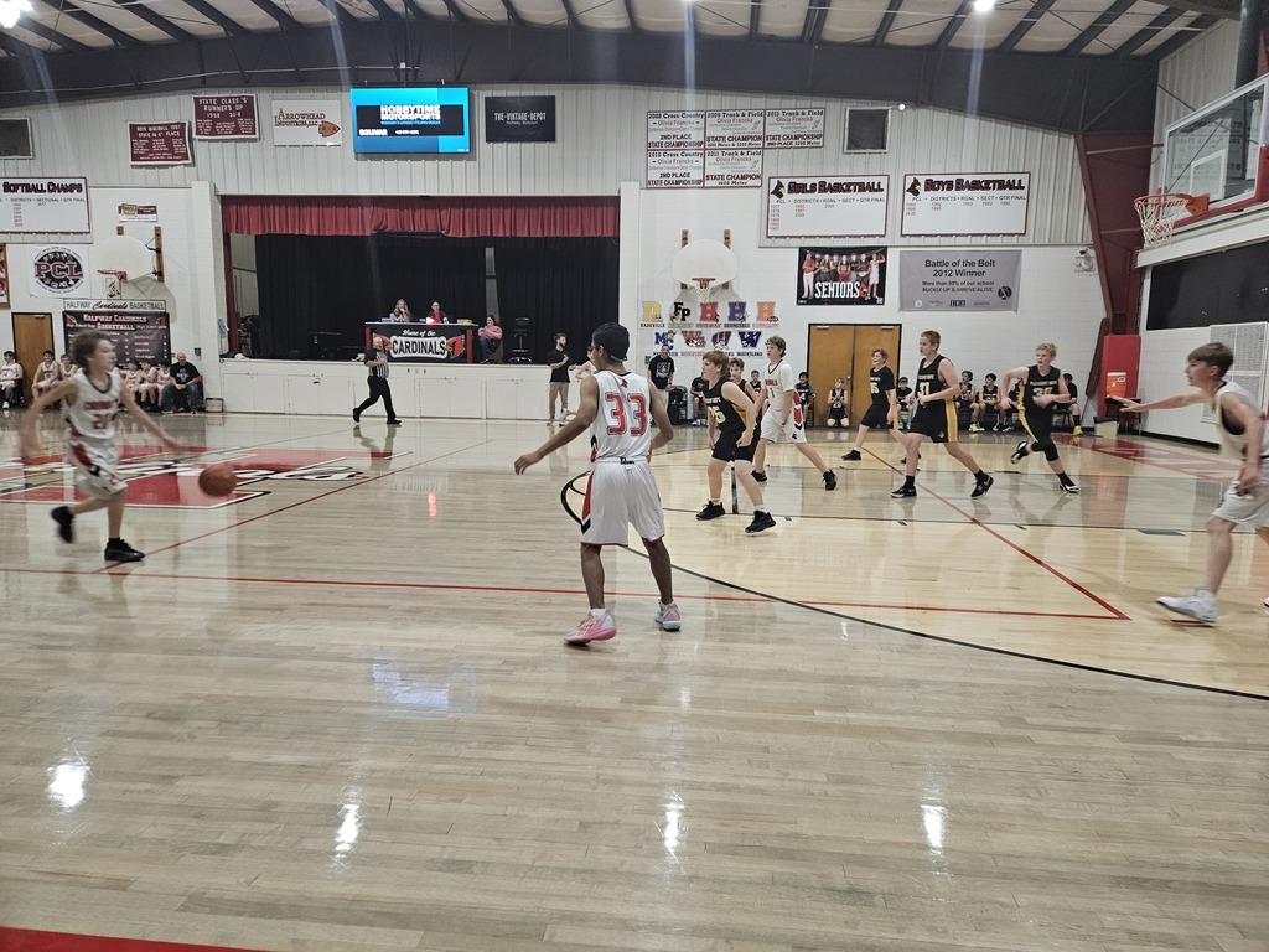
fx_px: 843
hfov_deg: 73.9
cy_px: 476
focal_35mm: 23
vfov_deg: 58.9
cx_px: 634
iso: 200
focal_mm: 5.4
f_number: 1.8
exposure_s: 1/120
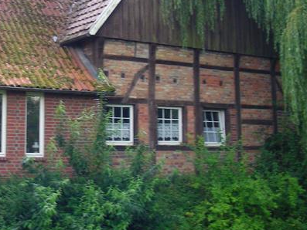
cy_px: 71
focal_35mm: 67
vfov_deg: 21.8
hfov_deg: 28.3
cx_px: 58
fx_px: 594
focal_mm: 6.3
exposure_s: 1/34.6
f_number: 3.5
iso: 72
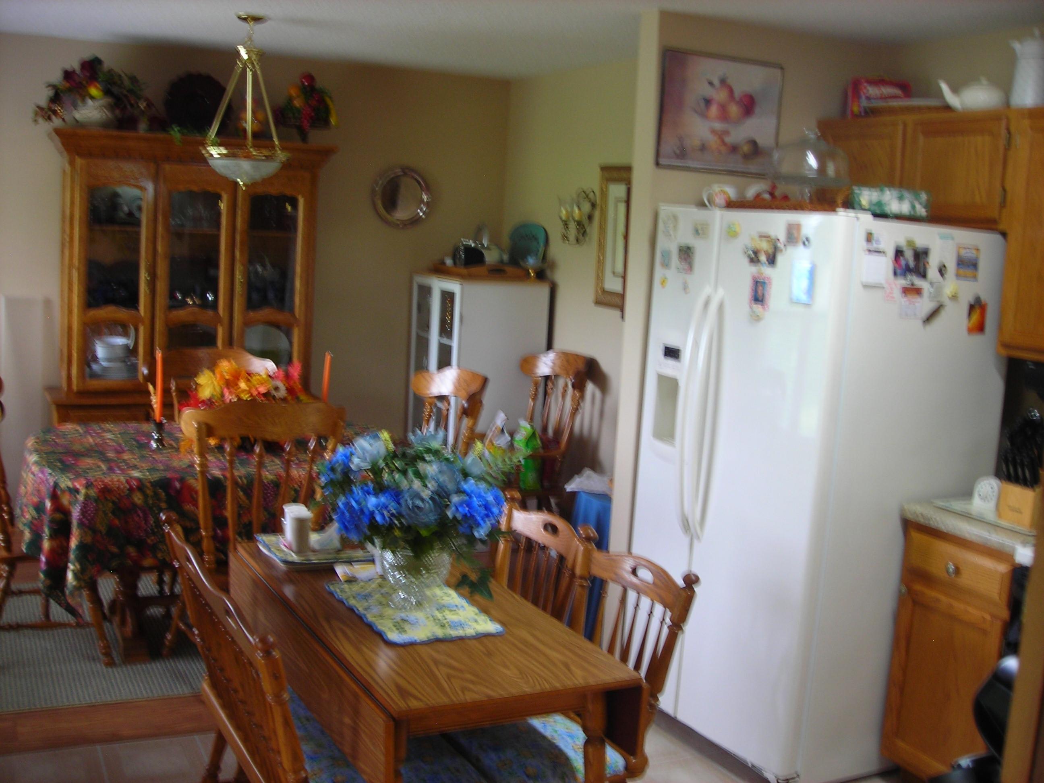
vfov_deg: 37.7
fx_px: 1146
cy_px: 392
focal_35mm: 38
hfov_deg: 49.0
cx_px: 522
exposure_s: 1/7.2
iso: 50
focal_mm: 6.3
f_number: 3.2
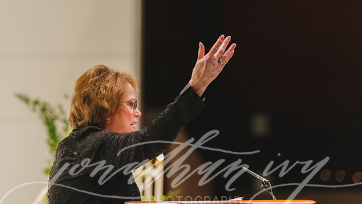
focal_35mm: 153
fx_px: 1469
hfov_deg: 14.0
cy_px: 93
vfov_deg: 7.9
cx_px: 182
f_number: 2.8
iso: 2500
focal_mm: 140
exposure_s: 1/250
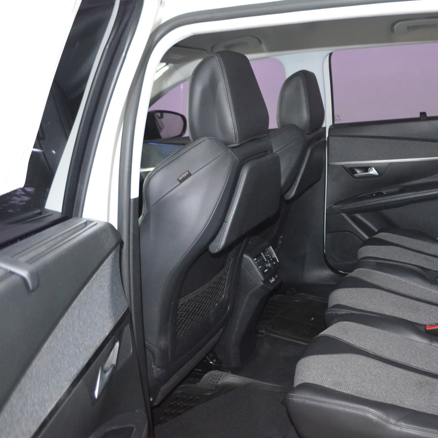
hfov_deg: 46.1
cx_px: 310
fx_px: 501
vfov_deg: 47.2
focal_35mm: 35
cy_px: 220
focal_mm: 18
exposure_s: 1/60
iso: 3200
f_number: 3.5
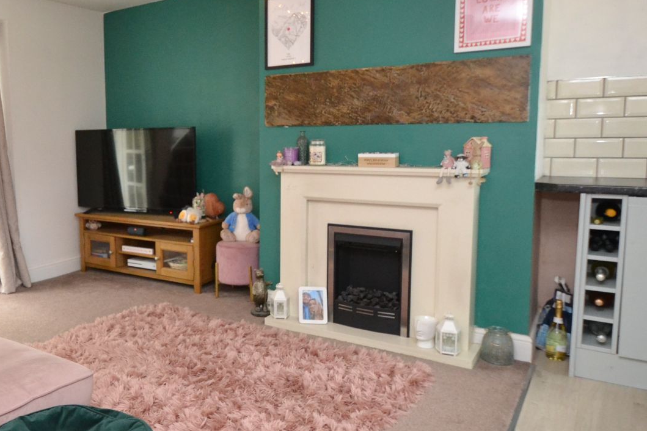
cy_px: 186
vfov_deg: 44.9
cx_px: 188
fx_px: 521
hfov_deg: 61.2
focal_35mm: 29
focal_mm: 10
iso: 2000
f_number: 3.5
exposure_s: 1/60
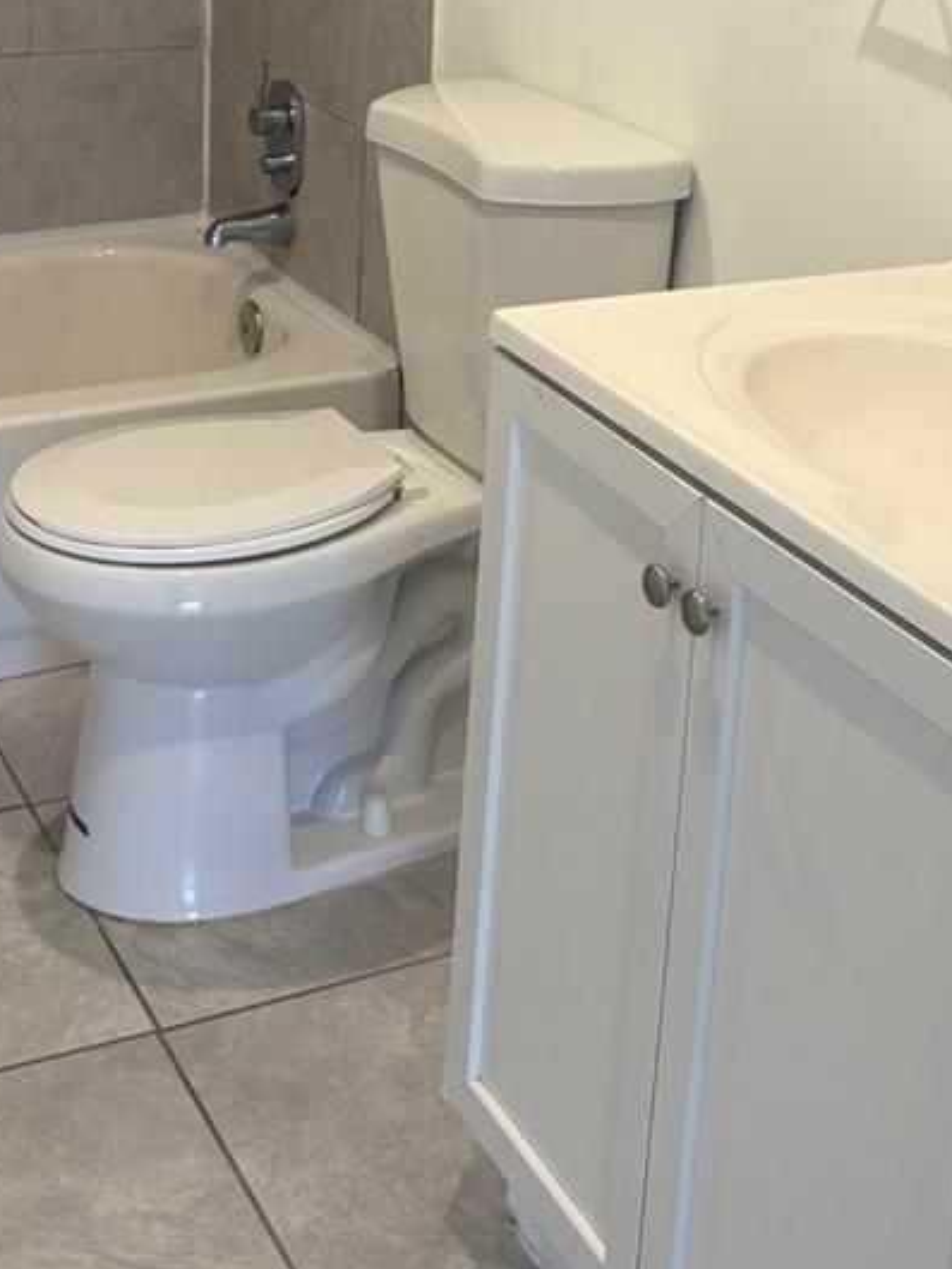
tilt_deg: -12.8
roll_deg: -0.2
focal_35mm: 59
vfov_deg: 31.8
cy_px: 237
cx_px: 468
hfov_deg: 24.8
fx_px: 2163
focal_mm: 5.96
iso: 100
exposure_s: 1/120
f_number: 1.6
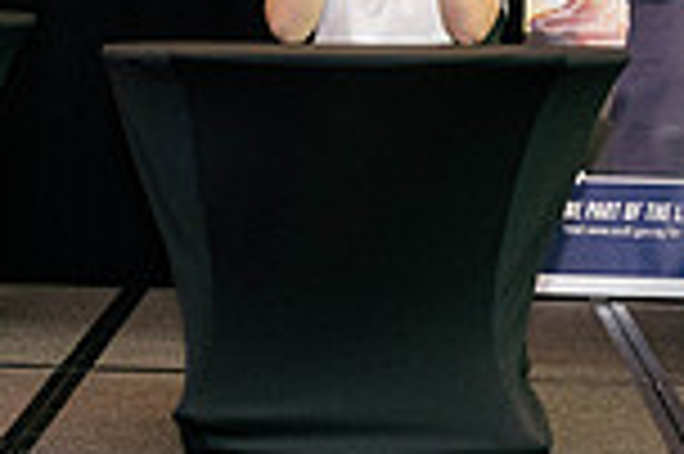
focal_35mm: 176
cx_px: -68
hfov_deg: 11.5
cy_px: -124
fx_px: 3340
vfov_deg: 7.7
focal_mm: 46
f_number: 6.3
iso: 4000
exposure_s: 1/125
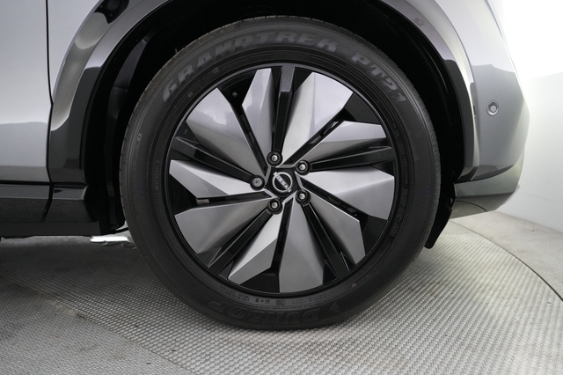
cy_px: 188
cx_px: 282
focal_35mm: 25
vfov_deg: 51.2
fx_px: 391
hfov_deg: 71.5
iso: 5000
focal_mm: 25
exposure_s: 1/160
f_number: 2.8
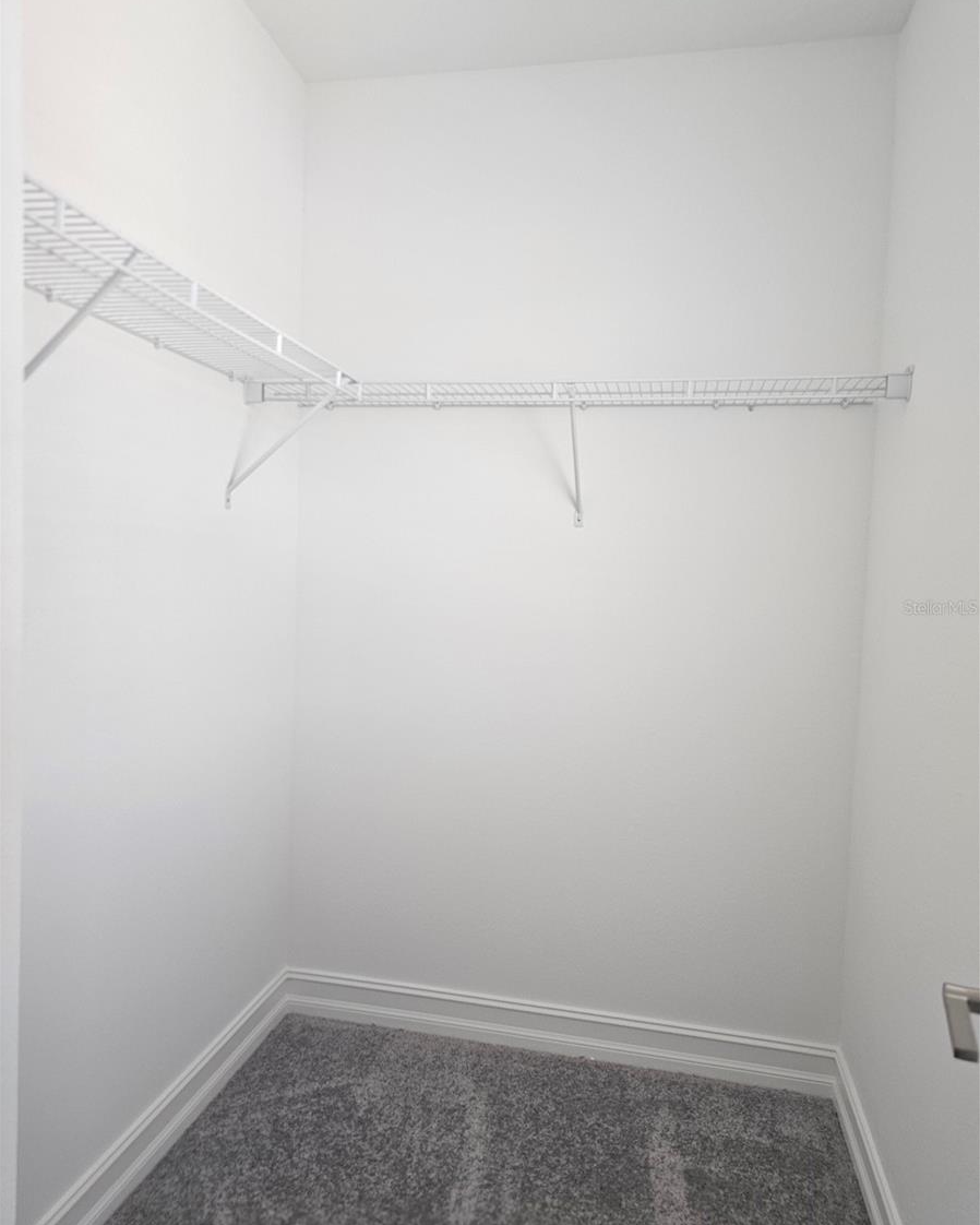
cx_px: 490
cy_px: 607
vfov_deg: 70.3
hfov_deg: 58.8
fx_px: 870
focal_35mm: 24
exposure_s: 1/120
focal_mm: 6.3
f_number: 1.7
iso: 125
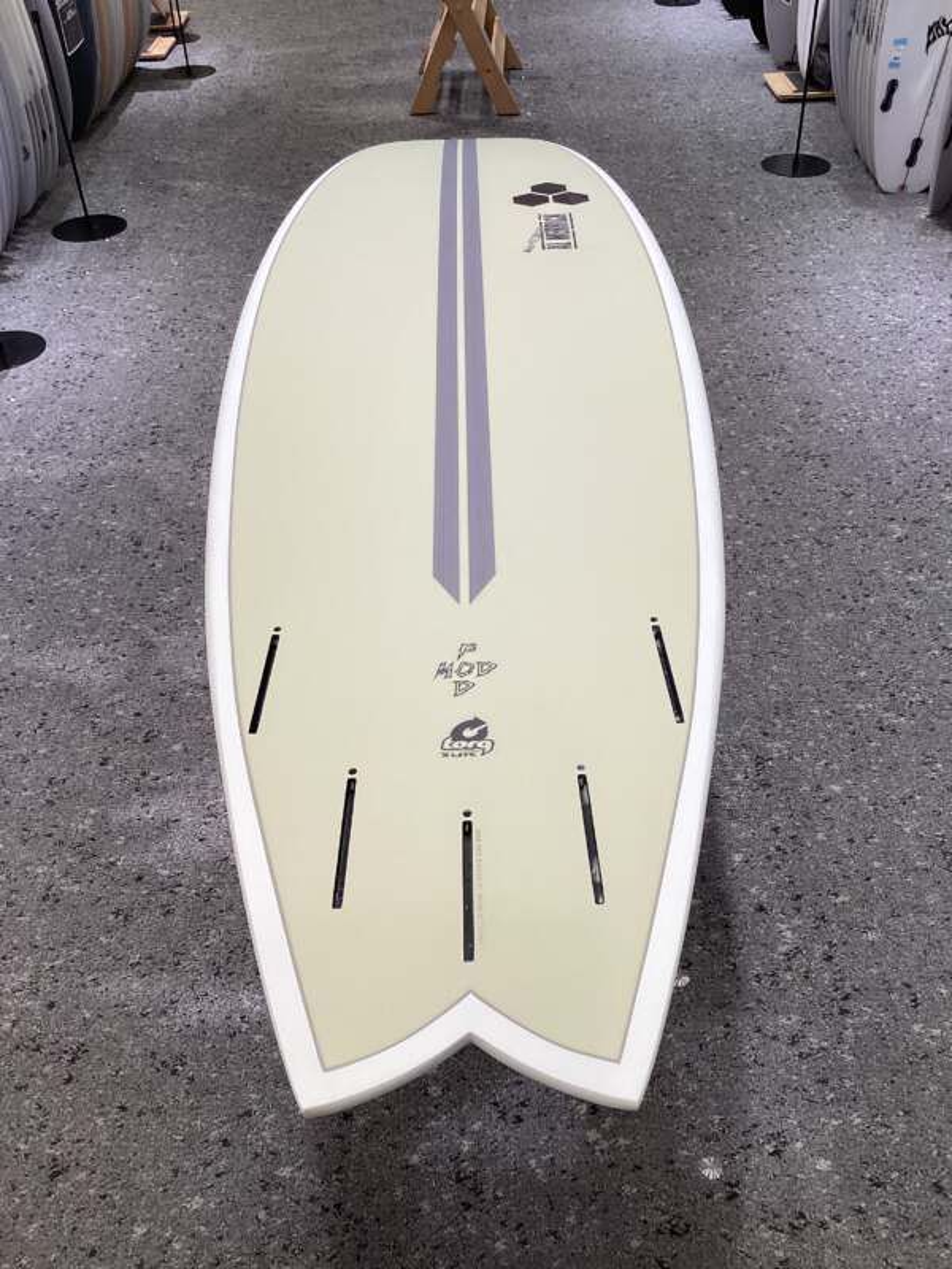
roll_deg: +0.5
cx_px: 476
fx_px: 1137
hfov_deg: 45.4
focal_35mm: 31
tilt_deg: -39.7
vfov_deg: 58.4
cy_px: 634
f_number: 2.4
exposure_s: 1/60
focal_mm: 3.3
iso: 50
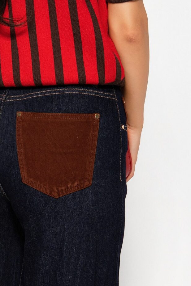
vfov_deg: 9.9
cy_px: 223
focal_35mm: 208
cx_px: 22
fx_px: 1656
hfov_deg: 6.6
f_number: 7.1
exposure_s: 1/250
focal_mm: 107
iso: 1250
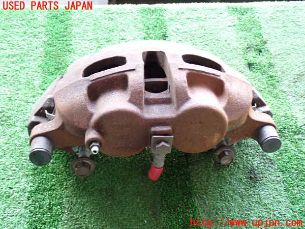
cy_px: 114
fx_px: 335
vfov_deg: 37.7
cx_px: 152
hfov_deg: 49.0
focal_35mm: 38
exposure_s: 1/40
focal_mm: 6.83
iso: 400
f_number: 2.7
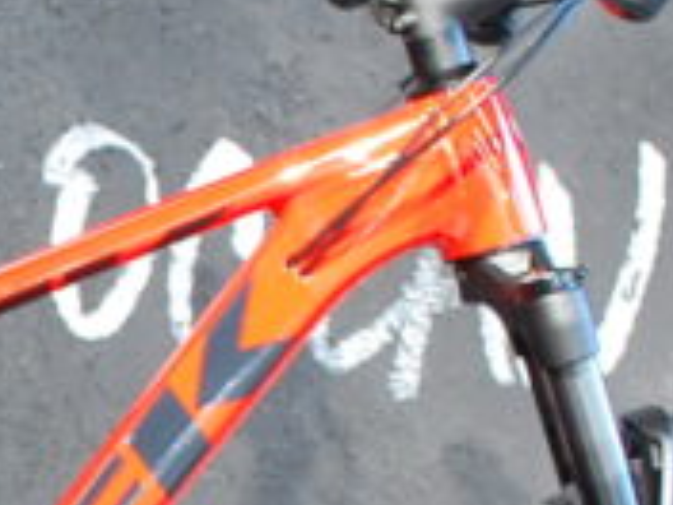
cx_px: -329
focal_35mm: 251
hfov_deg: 7.7
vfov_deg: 5.9
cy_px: 614
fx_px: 4880
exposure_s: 1/20
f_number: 4
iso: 400
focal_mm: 30
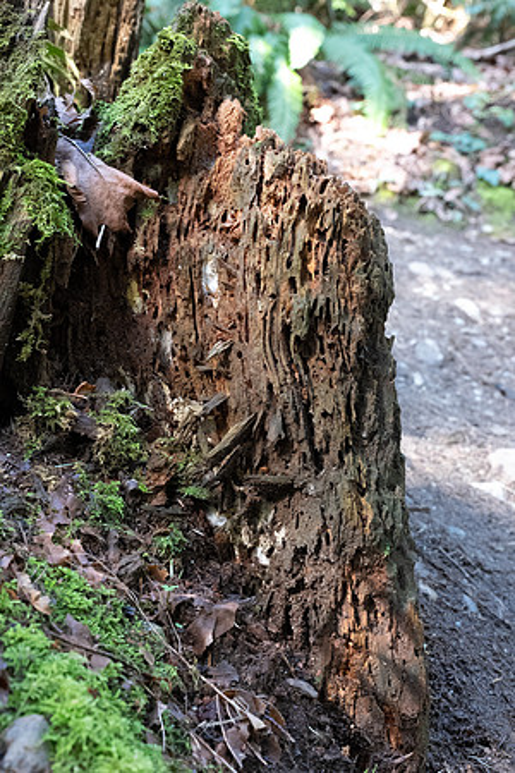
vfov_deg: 43.6
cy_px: 386
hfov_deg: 29.9
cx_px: 258
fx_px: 966
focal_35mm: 45
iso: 4000
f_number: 9
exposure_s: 1/50
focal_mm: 45
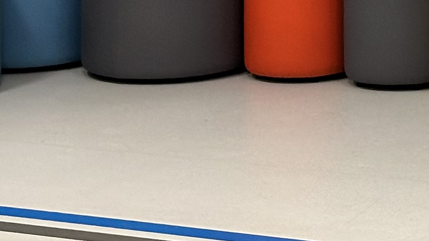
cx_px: 649
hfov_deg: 10.0
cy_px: -362
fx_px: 2377
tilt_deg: +0.3
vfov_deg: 5.6
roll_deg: +0.9
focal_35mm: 209
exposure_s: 1/100
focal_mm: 6.86
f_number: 1.78
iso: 125
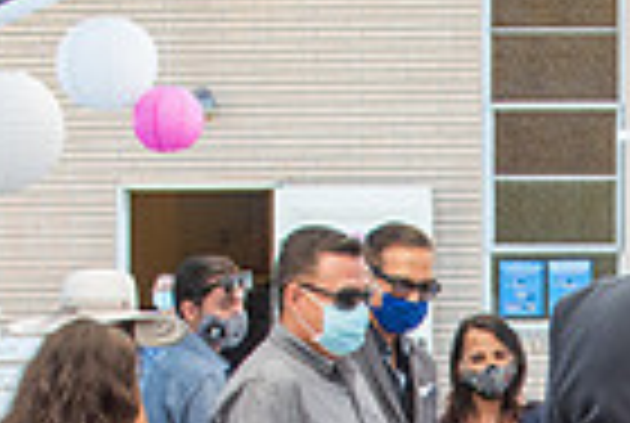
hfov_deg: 6.9
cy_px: 808
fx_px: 5209
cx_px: 842
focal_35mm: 297
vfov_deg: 4.6
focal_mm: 70
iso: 640
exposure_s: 1/125
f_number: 7.1
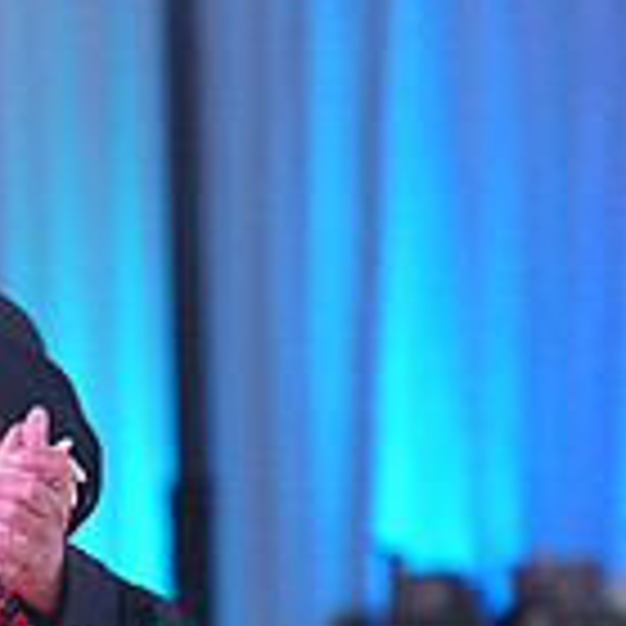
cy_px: 1103
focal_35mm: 376
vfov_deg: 4.6
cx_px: -218
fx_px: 7693
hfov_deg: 4.6
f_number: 2.8
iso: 1600
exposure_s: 1/400
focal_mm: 106
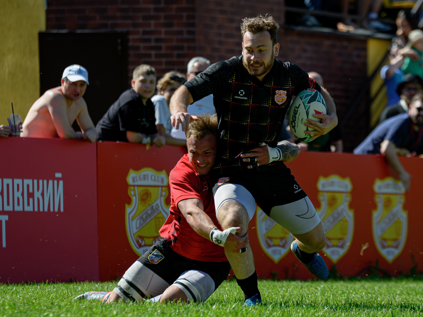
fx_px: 3733
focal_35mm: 306
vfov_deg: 4.9
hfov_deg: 6.5
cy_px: 158
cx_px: 238
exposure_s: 1/4000
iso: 400
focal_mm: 200
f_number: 4
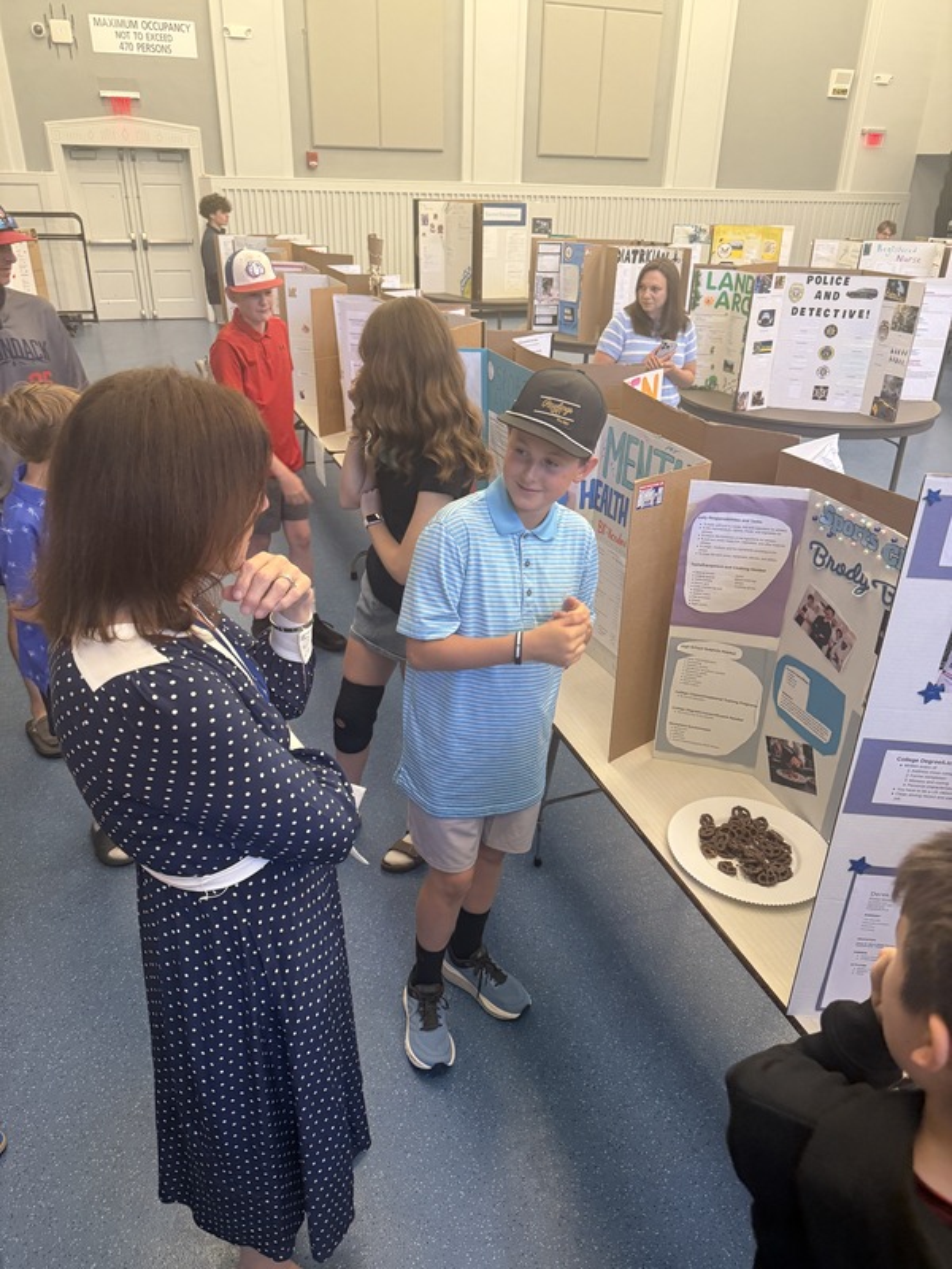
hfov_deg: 56.8
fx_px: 880
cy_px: 634
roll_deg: -3.8
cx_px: 476
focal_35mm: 24
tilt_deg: -30.0
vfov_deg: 71.6
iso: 250
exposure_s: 1/60
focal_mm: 6.76
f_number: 1.78
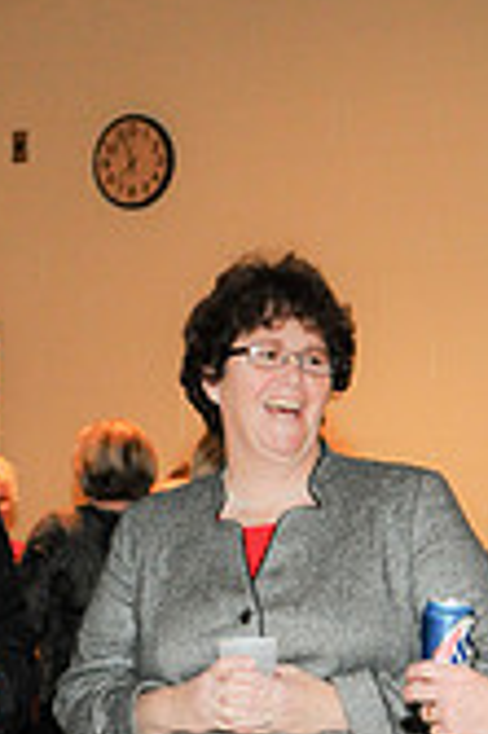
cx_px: 169
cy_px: 804
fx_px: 2554
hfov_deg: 10.9
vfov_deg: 15.9
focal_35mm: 125
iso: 1600
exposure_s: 1/50
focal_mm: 31
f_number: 4
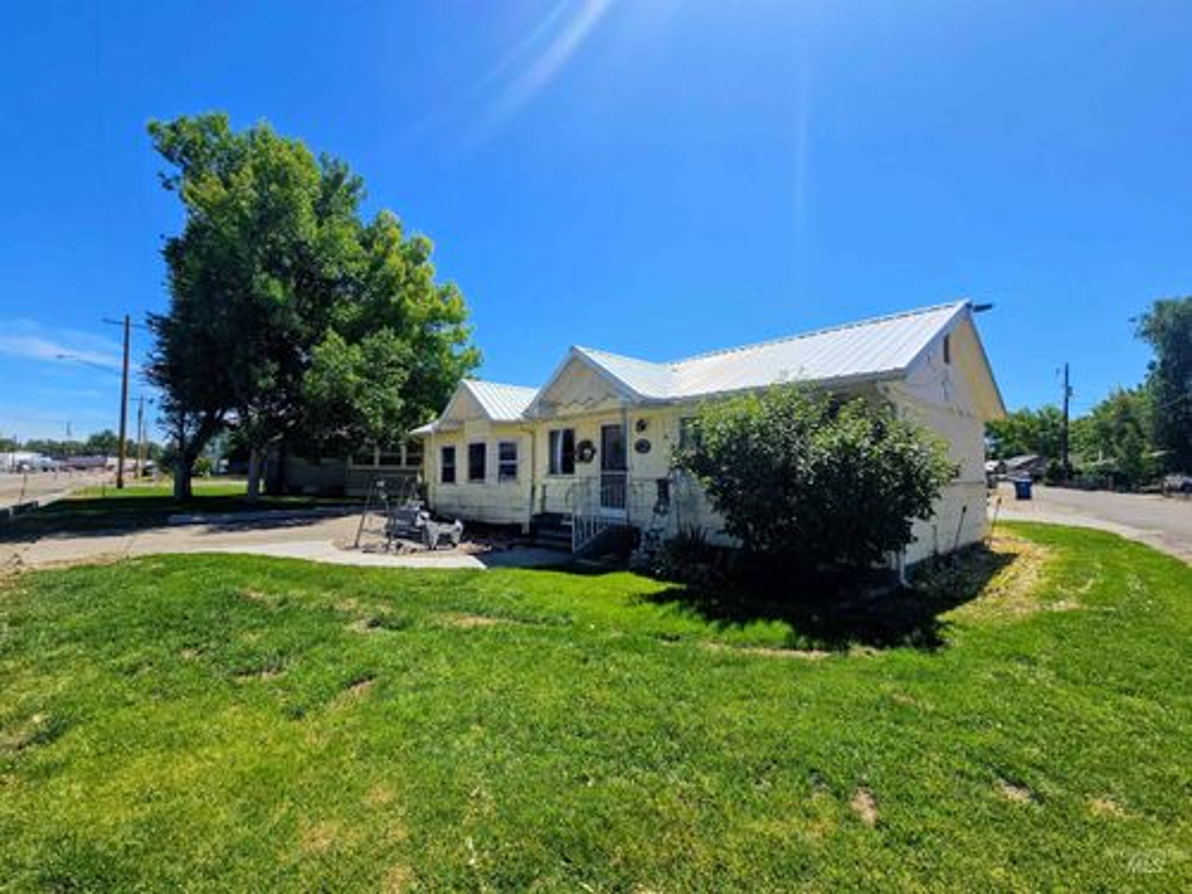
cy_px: 447
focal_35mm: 13
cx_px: 596
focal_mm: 2.2
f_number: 2.2
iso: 50
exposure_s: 1/2905
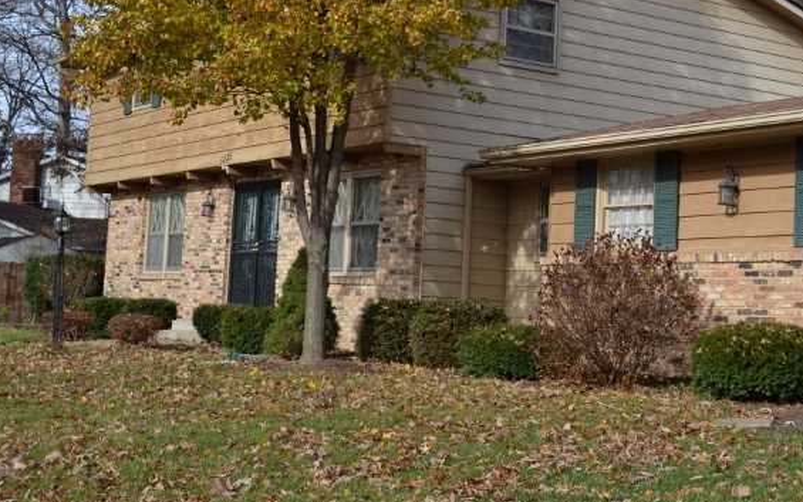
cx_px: 540
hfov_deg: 32.3
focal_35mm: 63
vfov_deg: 20.6
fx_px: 1372
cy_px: 163
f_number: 7.1
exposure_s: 1/200
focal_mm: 29
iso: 100
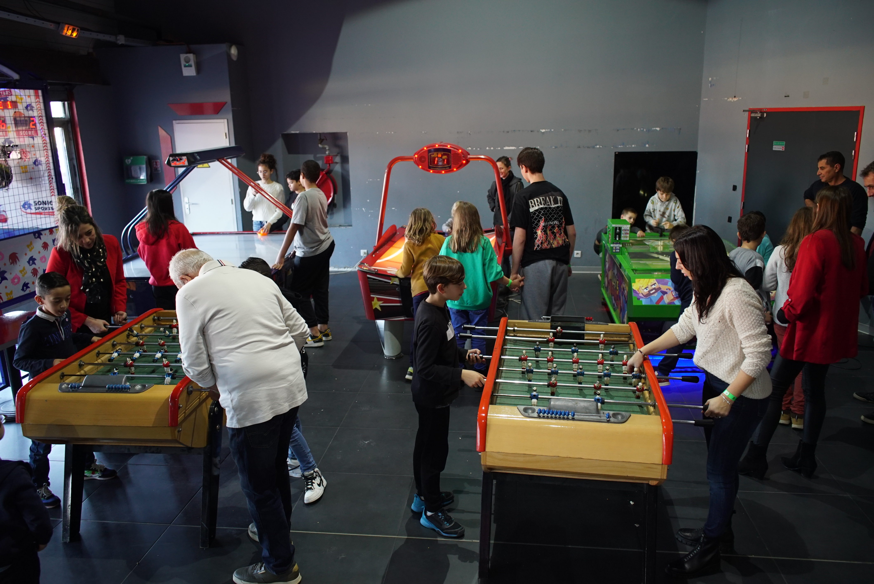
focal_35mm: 28
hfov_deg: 65.4
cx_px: 437
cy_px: 292
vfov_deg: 46.5
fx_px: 680
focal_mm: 28
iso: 1250
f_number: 4
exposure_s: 1/60
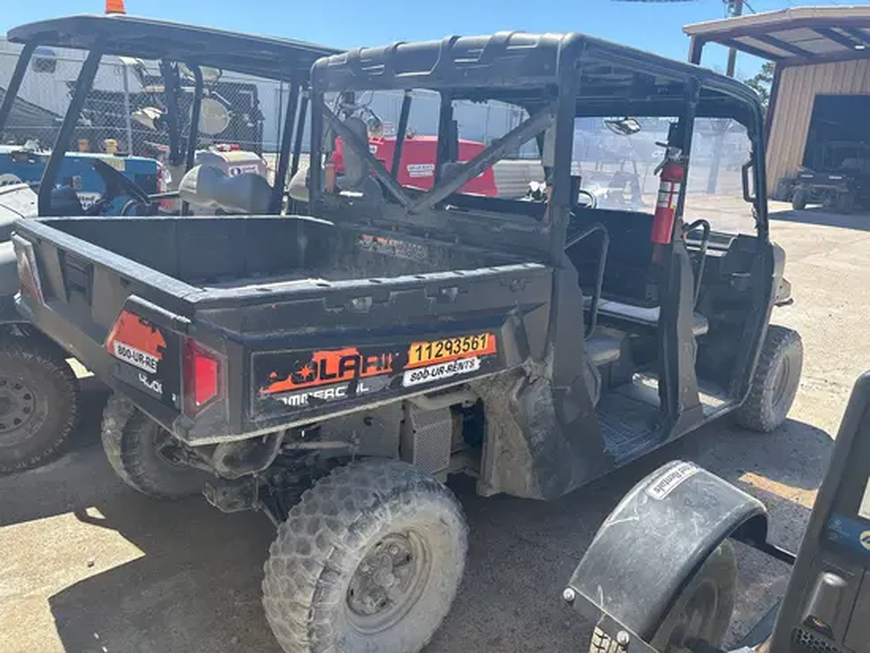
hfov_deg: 67.3
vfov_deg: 53.1
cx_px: 435
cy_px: 326
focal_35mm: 26
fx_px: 654
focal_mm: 5.96
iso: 50
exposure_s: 1/1092
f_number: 1.6
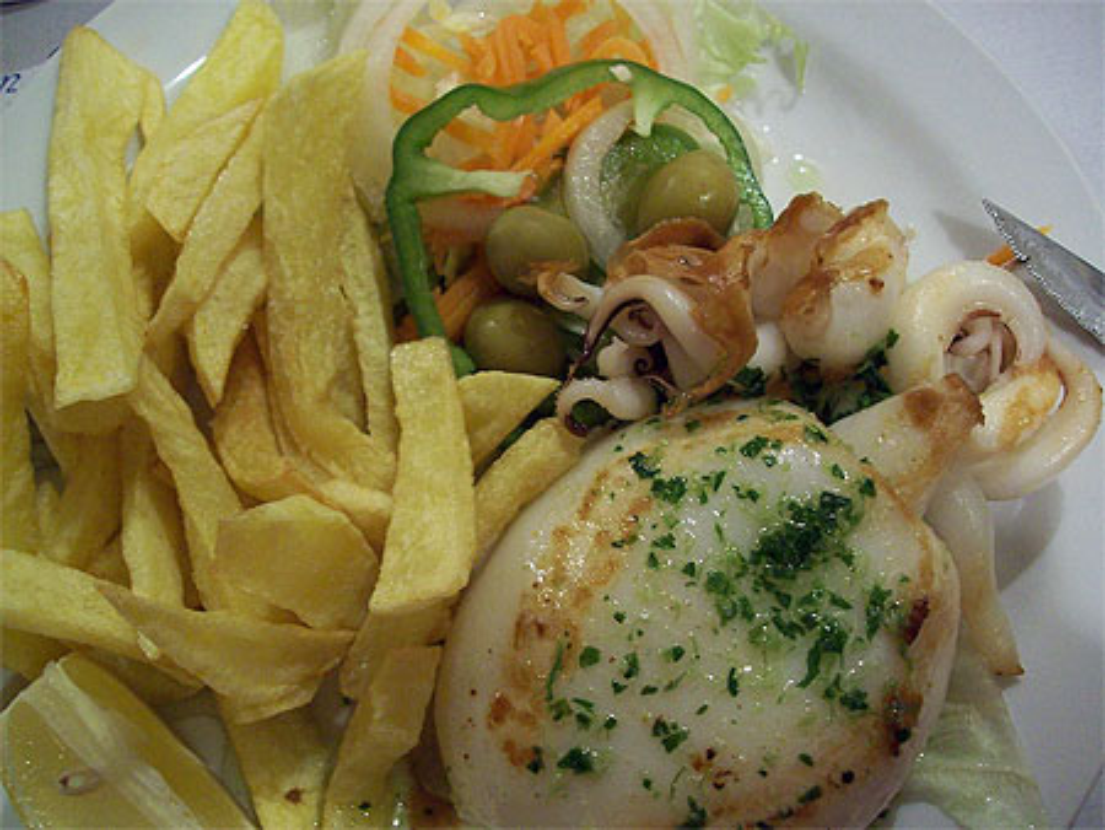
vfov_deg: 39.7
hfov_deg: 51.3
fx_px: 1150
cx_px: 552
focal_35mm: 36
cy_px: 415
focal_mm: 6
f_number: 2.7
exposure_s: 1/8
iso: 200
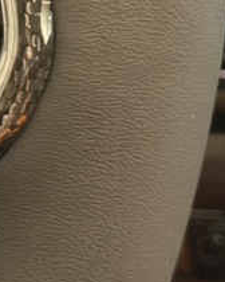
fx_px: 1898
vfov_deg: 8.4
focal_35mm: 228
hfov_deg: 6.4
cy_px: -43
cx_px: -350
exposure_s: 1/30
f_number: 1.78
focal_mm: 6.76
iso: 800
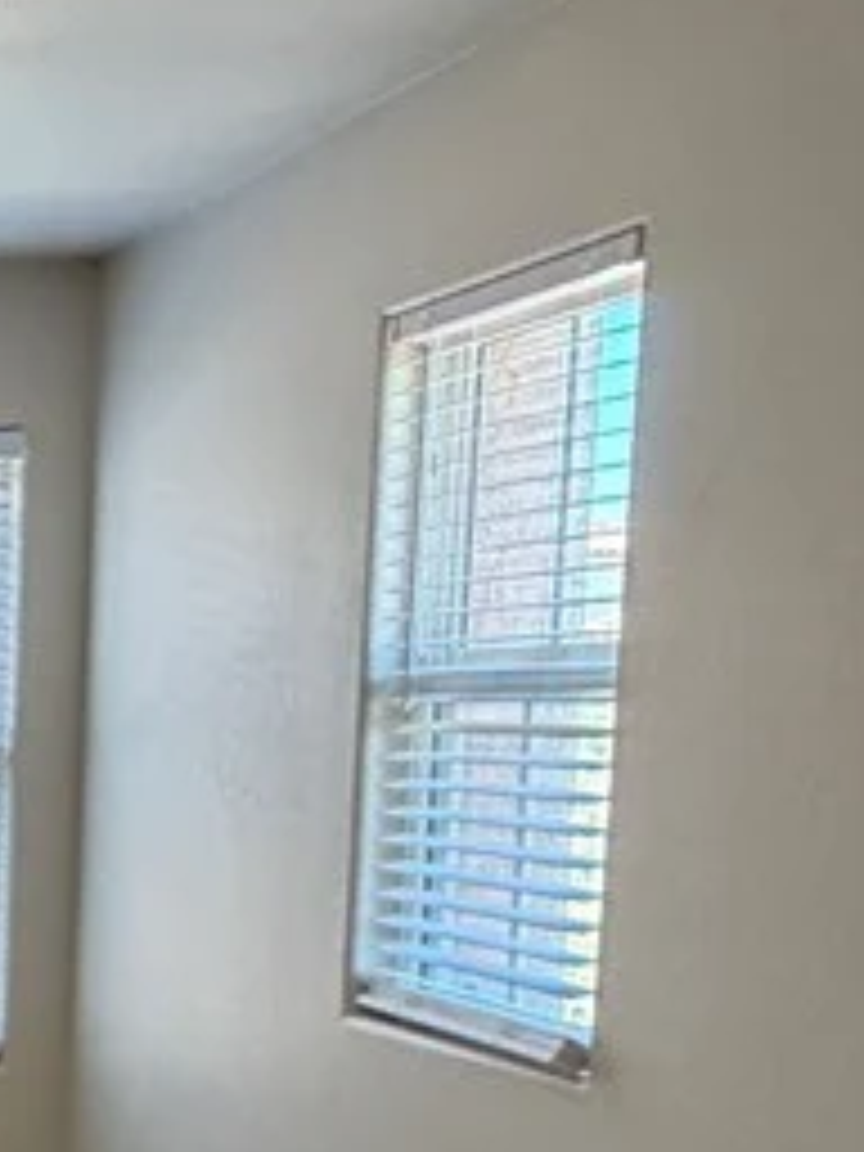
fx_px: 1864
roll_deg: +0.7
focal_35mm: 56
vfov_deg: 33.4
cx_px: -819
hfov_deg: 18.4
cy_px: 909
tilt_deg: -4.6
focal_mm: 2.22
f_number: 2.2
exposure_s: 1/60
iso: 320
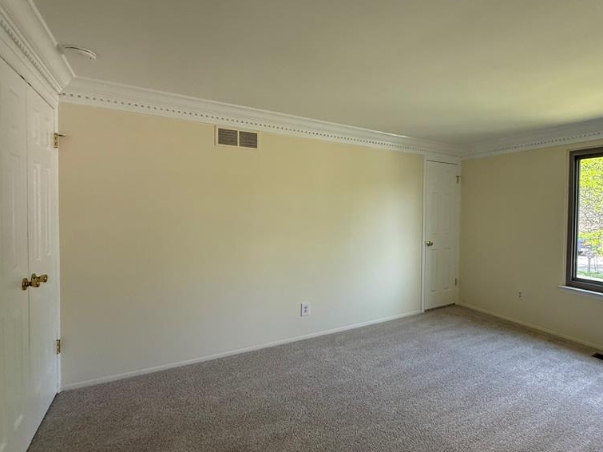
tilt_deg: +0.4
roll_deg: -0.5
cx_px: 379
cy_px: 220
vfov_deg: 68.7
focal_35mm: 19
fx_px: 331
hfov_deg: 83.0
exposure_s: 1/99
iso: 200
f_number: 2.2
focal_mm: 2.22
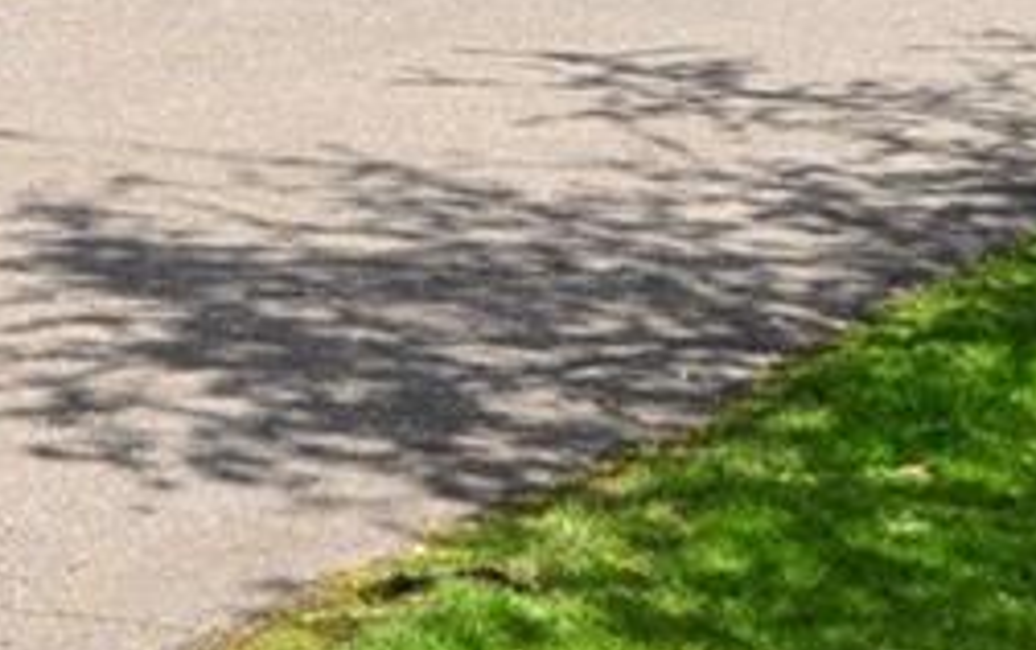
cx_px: -37
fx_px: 3504
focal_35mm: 124
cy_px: -691
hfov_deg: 16.4
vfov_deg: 9.8
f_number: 8
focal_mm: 20
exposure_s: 1/500
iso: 320
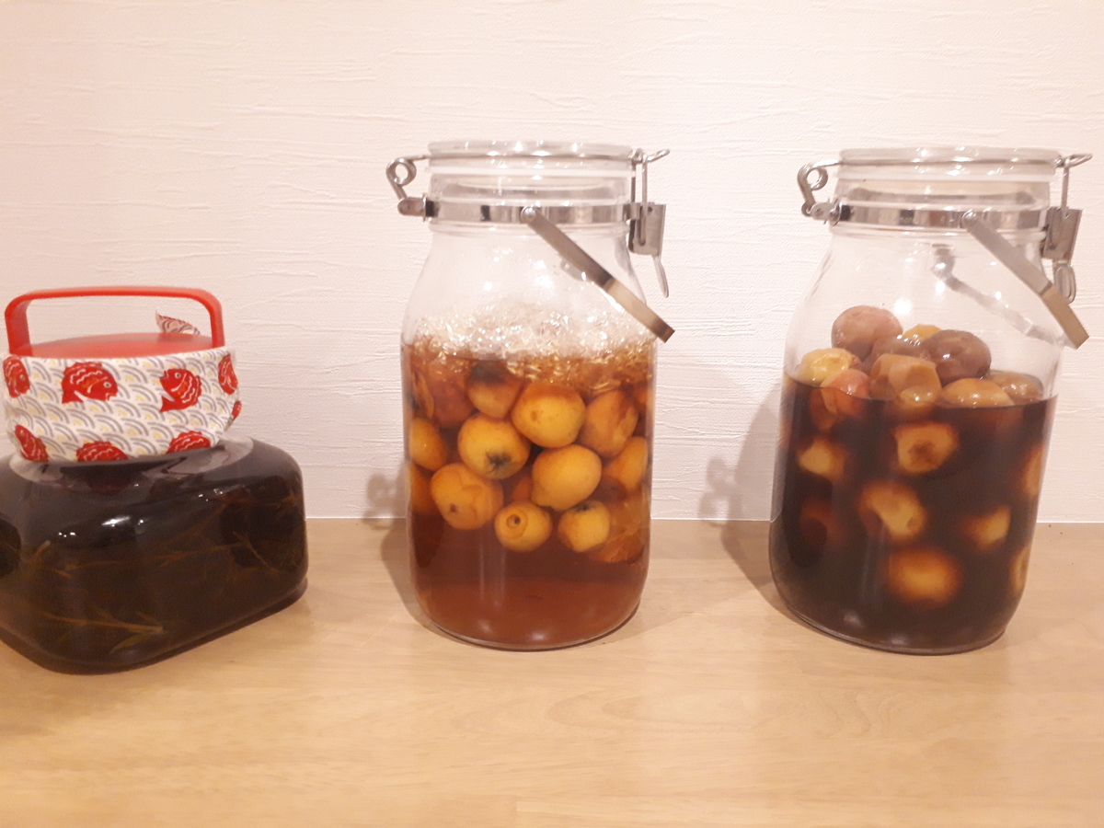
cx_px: 552
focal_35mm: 27
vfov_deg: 51.4
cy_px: 414
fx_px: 861
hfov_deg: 65.3
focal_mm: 3.6
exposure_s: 1/17
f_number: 1.9
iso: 400
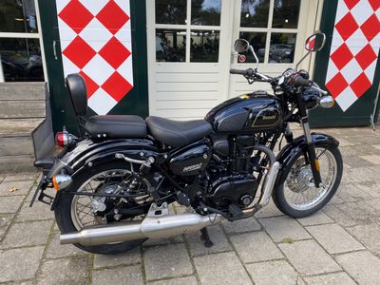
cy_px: 142
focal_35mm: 26
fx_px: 285
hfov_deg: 67.3
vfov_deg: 53.1
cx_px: 190
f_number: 1.8
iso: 32
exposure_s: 1/229
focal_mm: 4.25
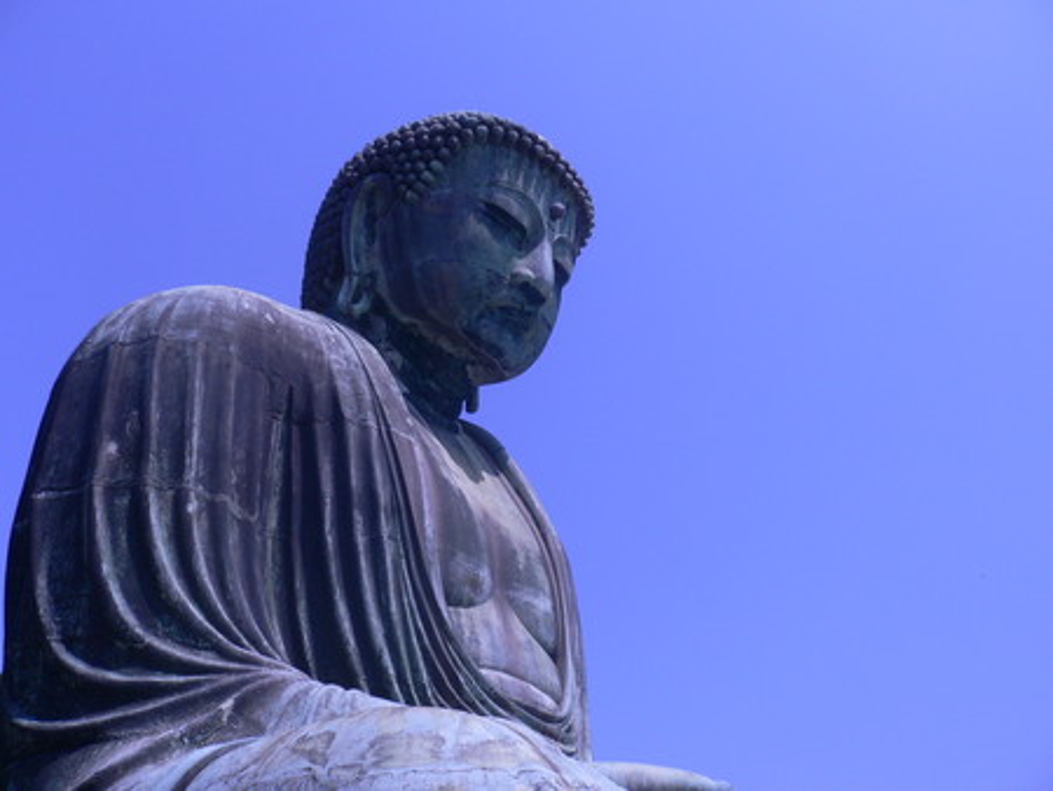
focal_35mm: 35
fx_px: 1065
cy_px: 396
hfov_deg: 52.6
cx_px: 526
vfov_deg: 40.7
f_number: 5.6
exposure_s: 1/640
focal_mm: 5.8
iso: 100
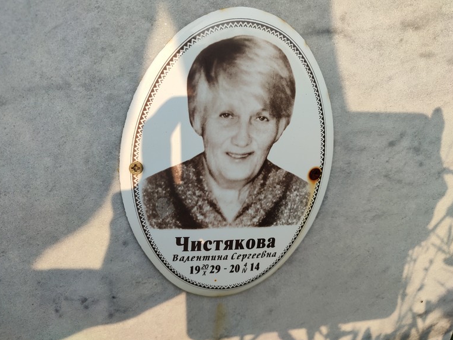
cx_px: 219
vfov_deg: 53.1
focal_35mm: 26
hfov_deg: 67.3
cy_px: 166
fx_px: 340
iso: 50
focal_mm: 6.04
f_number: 1.9
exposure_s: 1/302
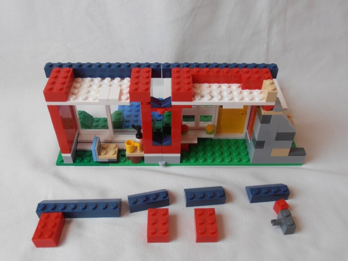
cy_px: 130
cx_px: 174
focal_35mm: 37
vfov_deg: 38.7
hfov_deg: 50.1
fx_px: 372
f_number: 3.9
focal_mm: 6.61
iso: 80
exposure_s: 1/50
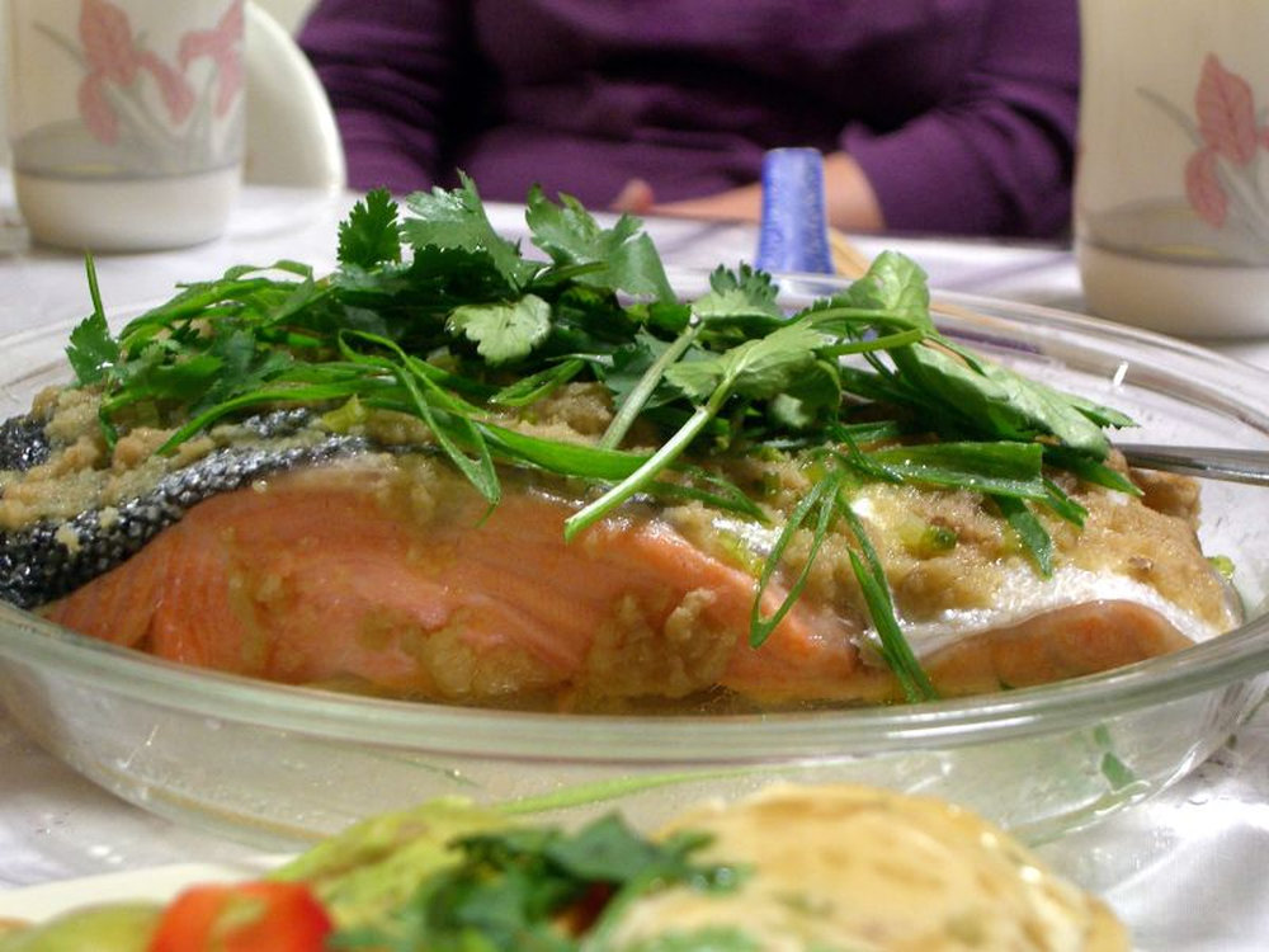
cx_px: 634
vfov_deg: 21.6
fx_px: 2493
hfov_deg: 28.6
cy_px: 476
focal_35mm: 68
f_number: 4
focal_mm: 14.2
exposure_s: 1/4
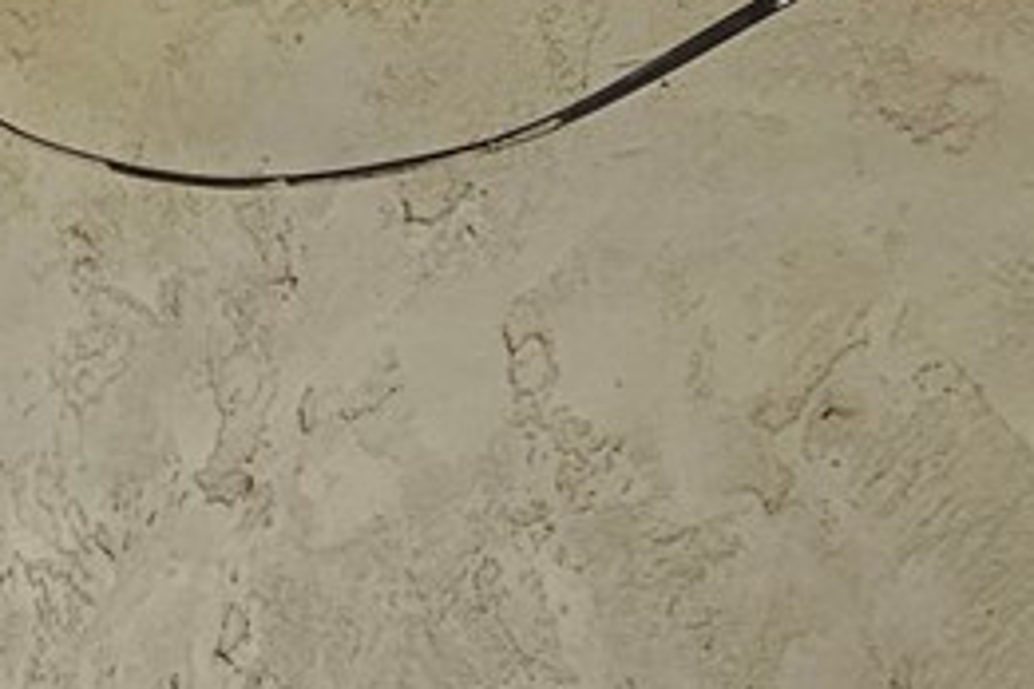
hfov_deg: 20.4
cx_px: -578
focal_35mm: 83
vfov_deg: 16.3
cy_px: 610
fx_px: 2384
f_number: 2.2
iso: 50
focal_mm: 2.2
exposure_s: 1/937
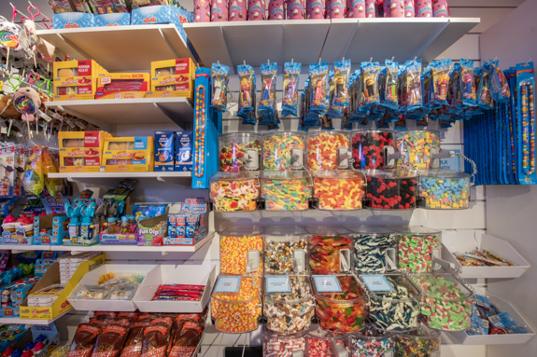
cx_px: 268
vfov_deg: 77.3
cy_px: 178
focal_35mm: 15
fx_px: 224
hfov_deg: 100.4
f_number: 5.6
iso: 400
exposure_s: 1/20
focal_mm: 15
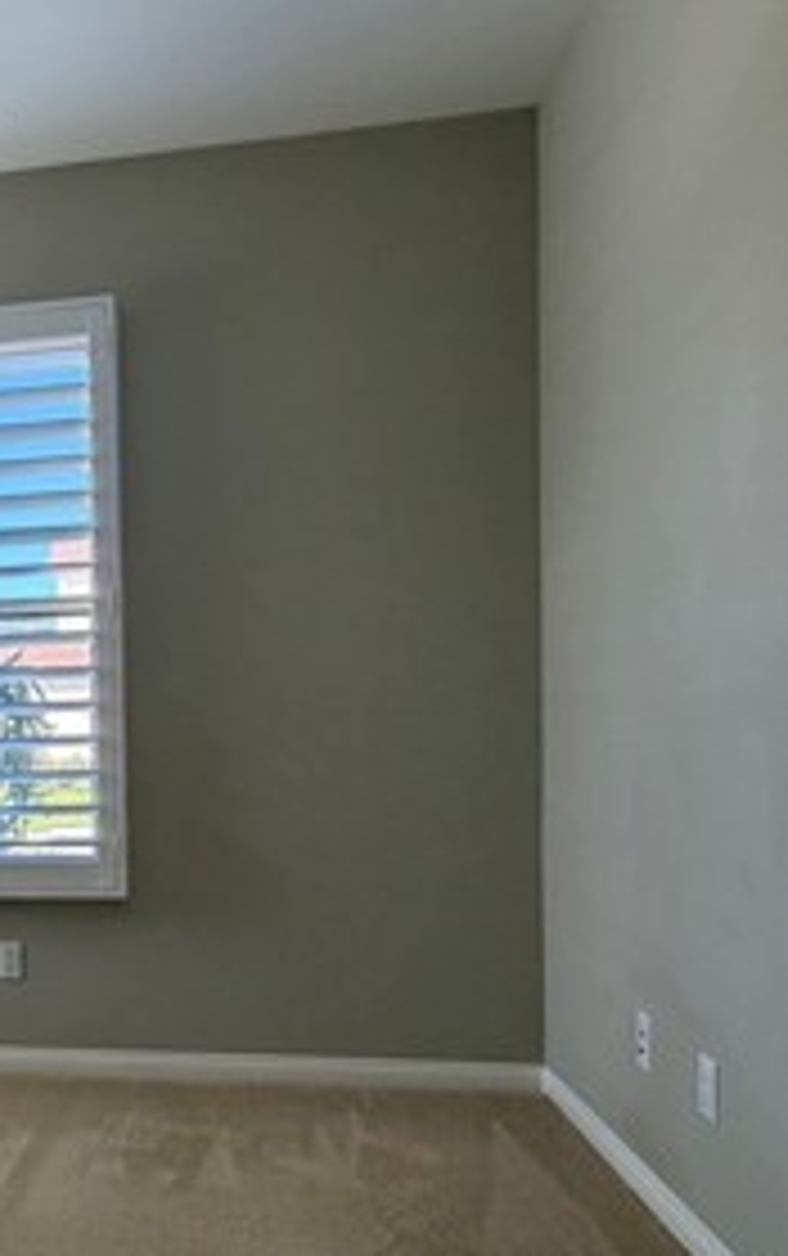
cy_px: 783
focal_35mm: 34
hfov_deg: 33.9
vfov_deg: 56.0
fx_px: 1165
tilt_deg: -2.6
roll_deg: +1.9
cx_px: -9
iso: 160
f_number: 2.2
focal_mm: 2.22
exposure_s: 1/121
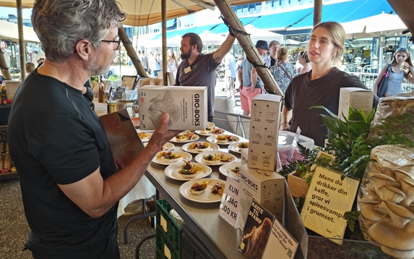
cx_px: 206
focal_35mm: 26
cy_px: 110
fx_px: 293
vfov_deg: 47.4
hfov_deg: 70.4
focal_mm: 5.59
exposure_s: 1/100
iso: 50
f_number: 1.8
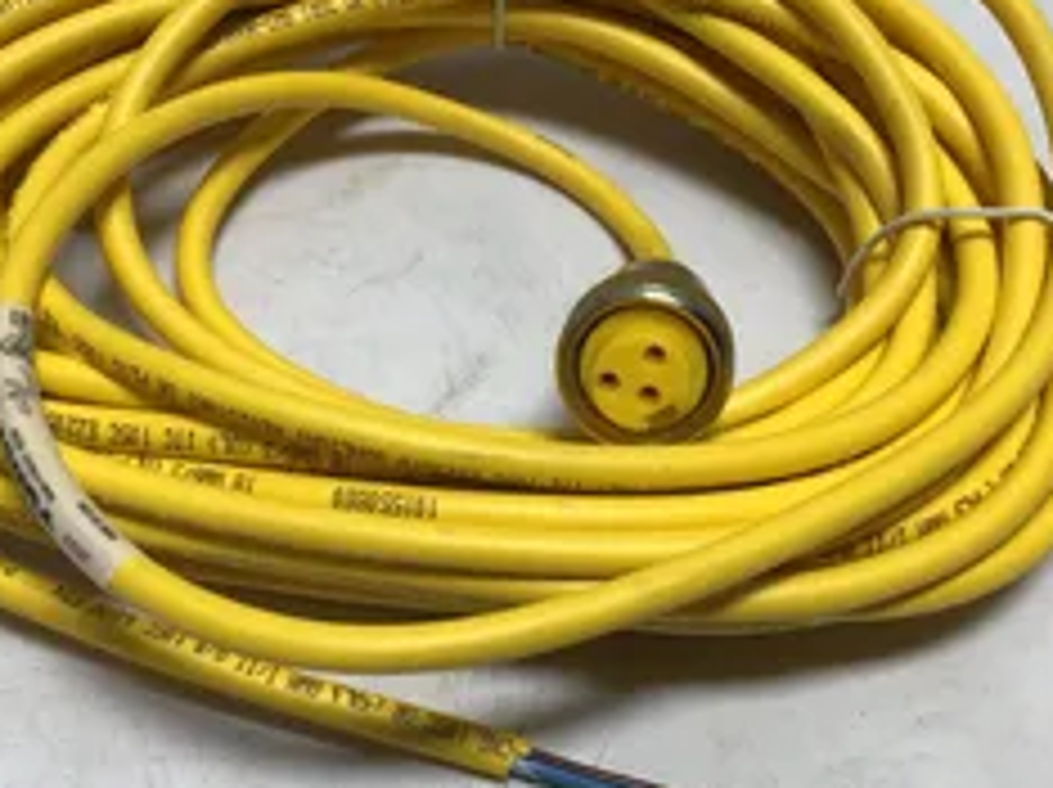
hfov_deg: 36.2
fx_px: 1611
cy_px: 396
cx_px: 490
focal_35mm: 53
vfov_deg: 27.5
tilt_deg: -53.3
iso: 25
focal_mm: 3.3
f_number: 2.4
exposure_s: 1/120
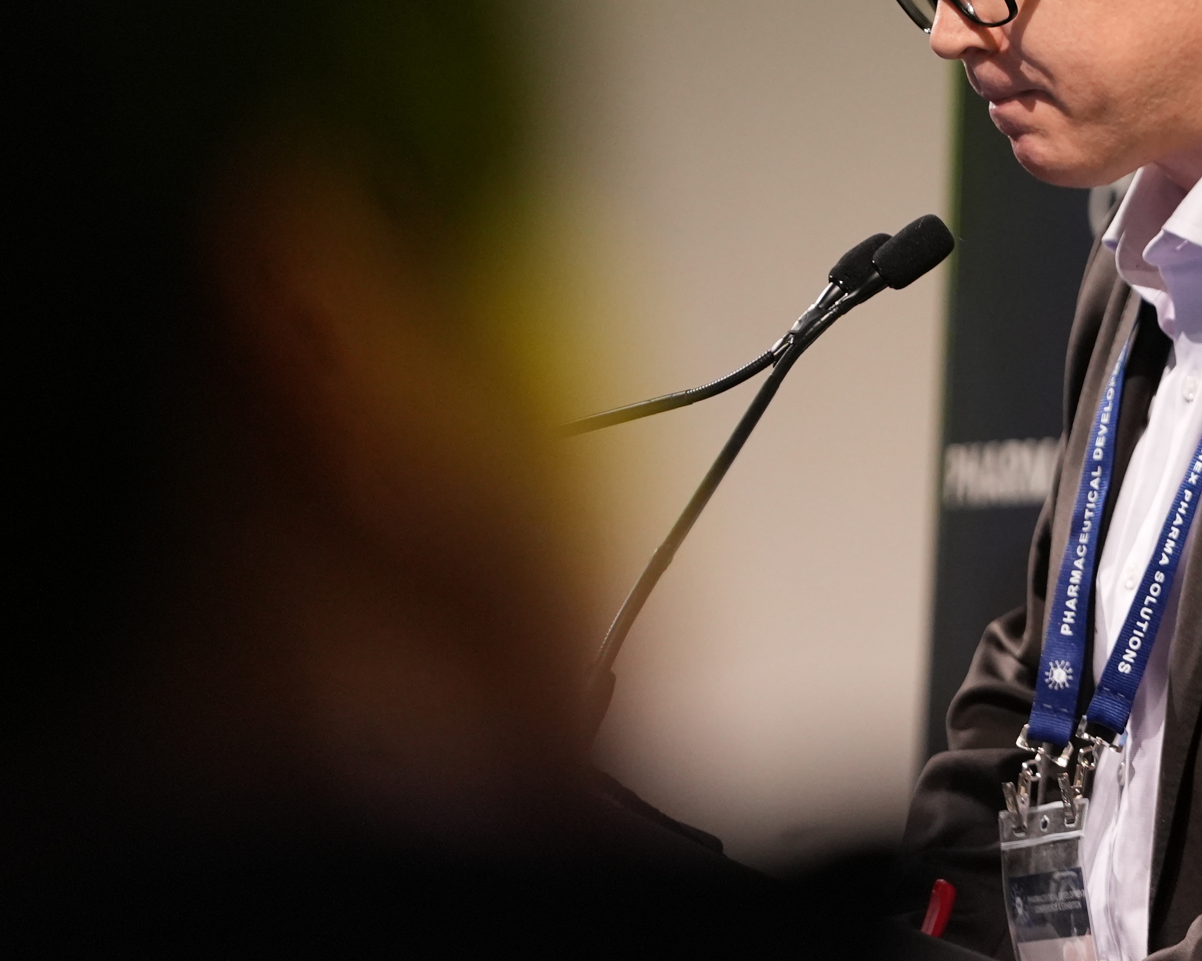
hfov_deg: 4.1
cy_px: 63
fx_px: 16612
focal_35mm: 467
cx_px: 1309
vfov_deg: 3.3
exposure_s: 1/200
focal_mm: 200
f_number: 2.8
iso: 2500
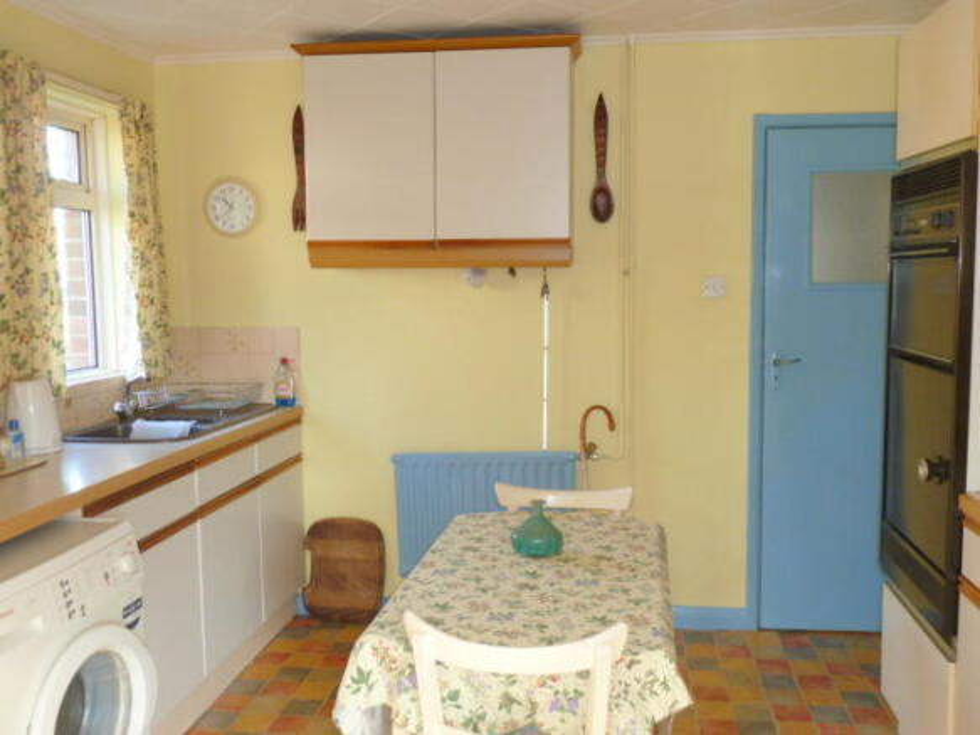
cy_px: 368
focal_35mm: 32
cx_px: 490
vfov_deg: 44.1
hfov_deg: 56.8
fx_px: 906
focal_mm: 5.3
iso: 200
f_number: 3.5
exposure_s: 1/30
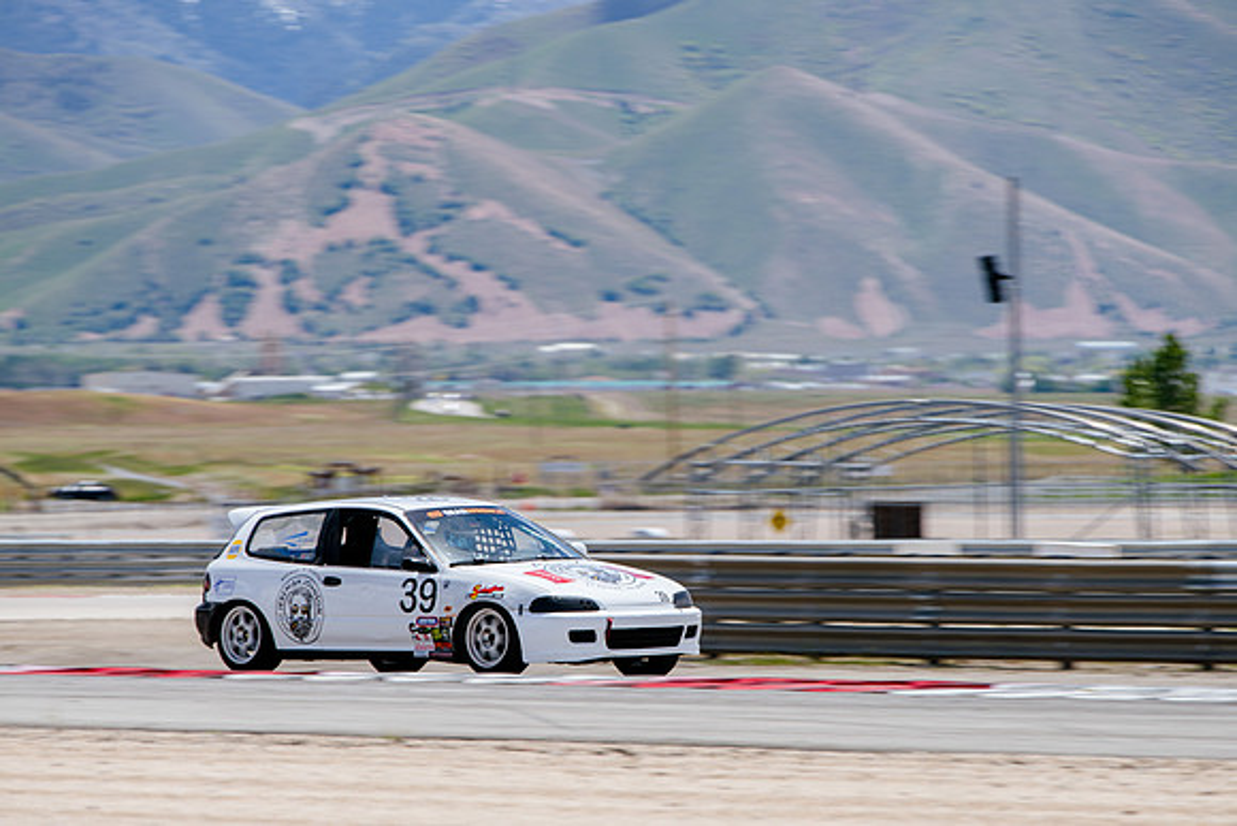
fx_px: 11636
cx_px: 630
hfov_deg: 6.1
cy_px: 483
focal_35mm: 339
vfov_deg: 4.1
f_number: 6.3
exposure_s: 1/200
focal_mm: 280
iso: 31
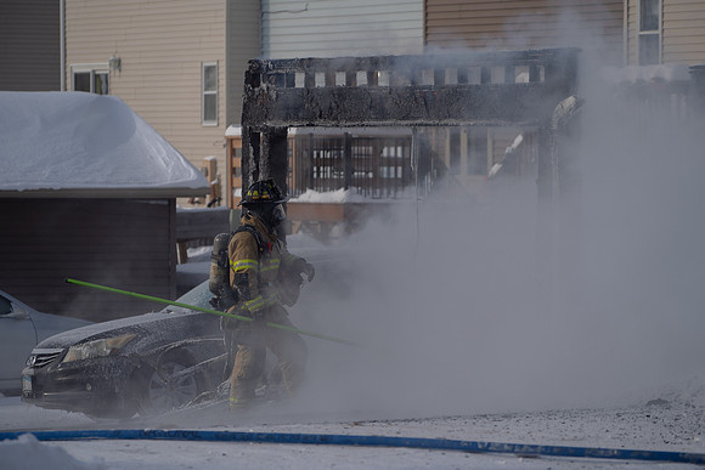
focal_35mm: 217
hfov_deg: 9.5
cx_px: 368
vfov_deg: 6.3
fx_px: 4259
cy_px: 235
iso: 250
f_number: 5
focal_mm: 200
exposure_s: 1/2000
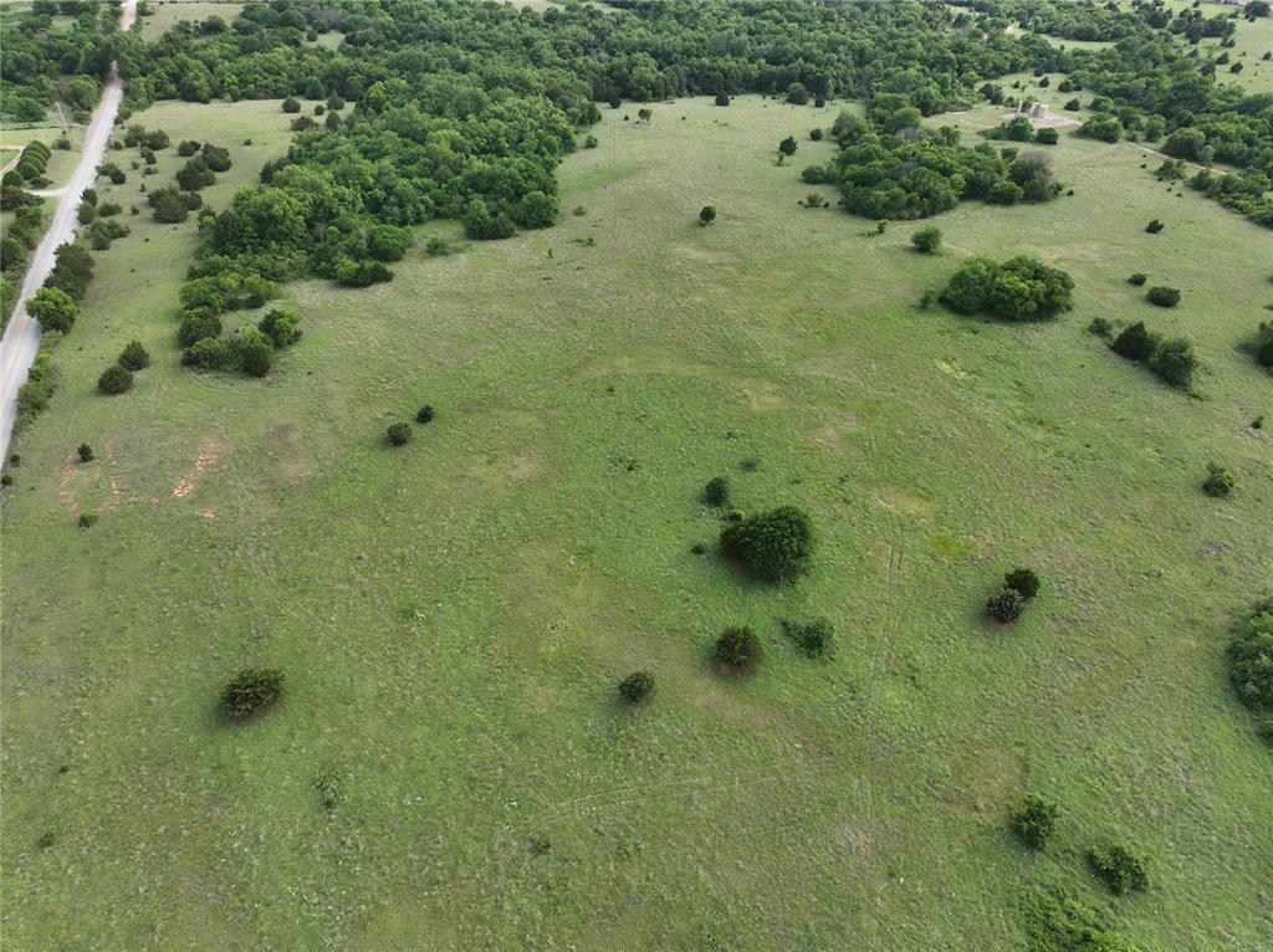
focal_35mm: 24
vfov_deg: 56.7
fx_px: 882
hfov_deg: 71.6
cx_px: 636
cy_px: 476
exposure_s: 1/400
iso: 100
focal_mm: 12.29
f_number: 4
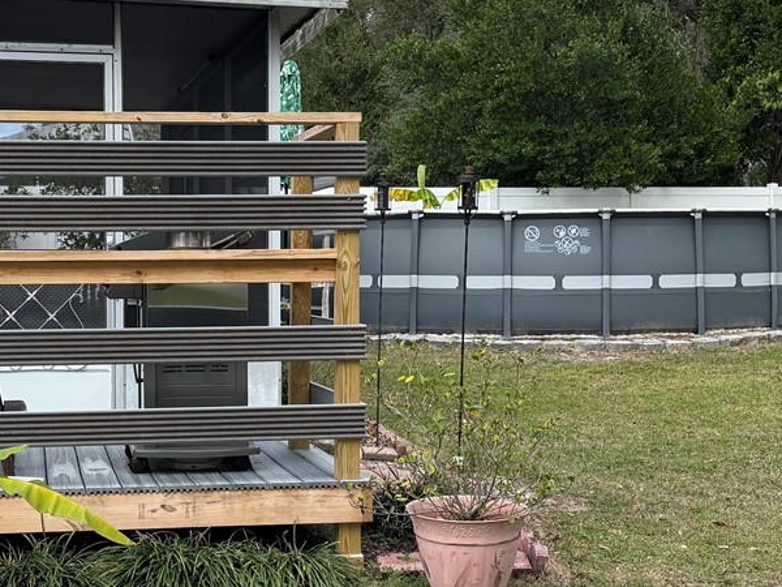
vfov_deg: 22.9
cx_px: 232
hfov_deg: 29.9
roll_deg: +0.1
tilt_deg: -1.7
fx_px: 1446
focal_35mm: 64
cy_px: 309
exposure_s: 1/2169
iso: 100
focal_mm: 6.76
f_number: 1.78
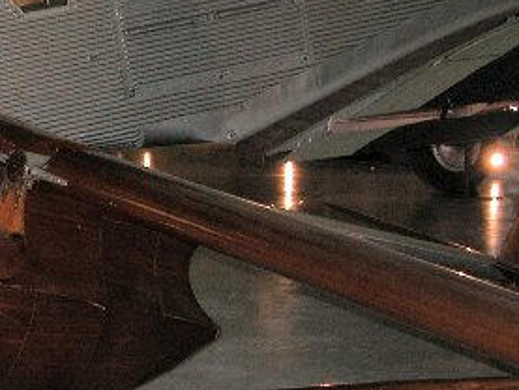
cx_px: 101
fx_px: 1515
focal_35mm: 101
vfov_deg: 14.7
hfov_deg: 19.2
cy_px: 210
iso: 200
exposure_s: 1/60
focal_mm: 8.9
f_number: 2.8
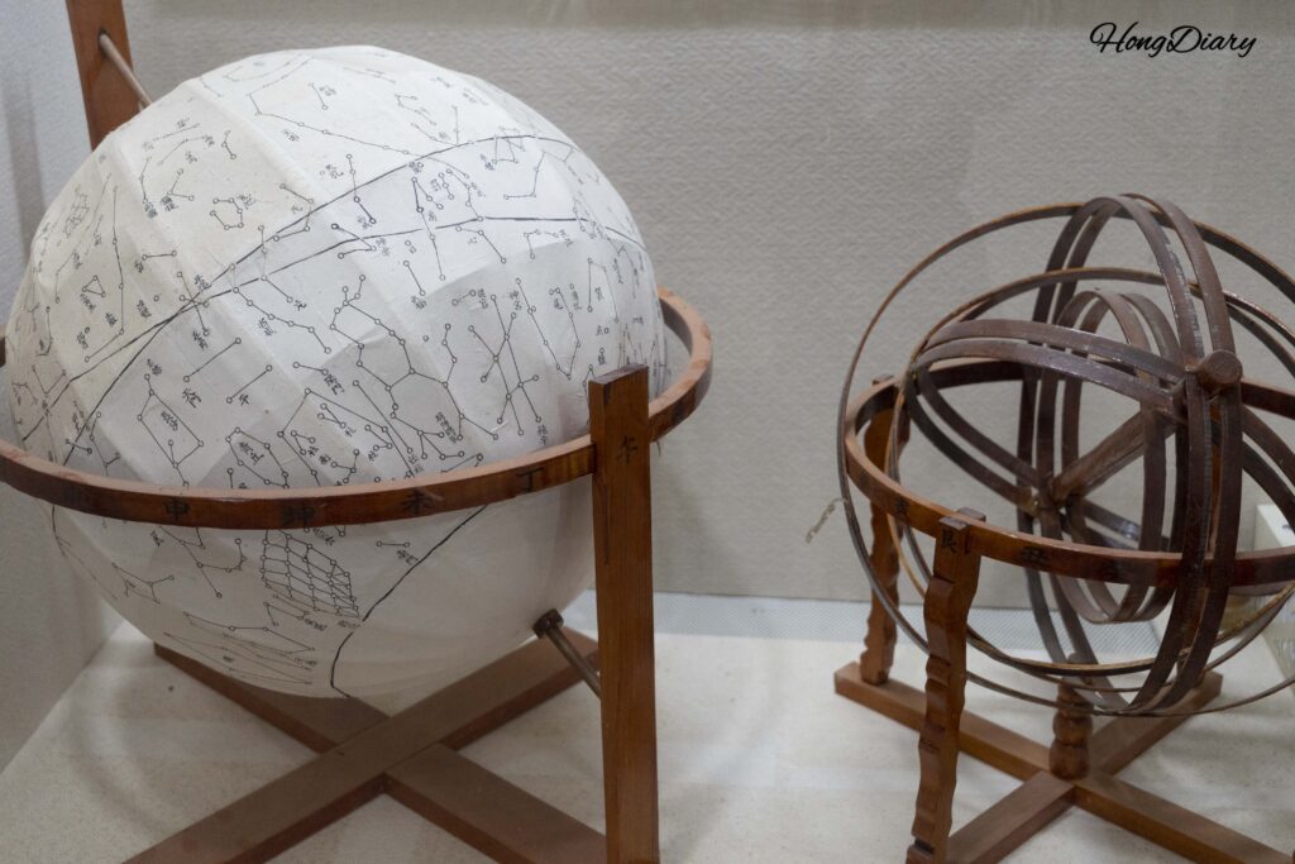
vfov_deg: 30.5
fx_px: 1583
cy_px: 432
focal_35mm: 44
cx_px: 648
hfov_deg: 44.5
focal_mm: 44
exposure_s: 1/160
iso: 3200
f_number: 5.6
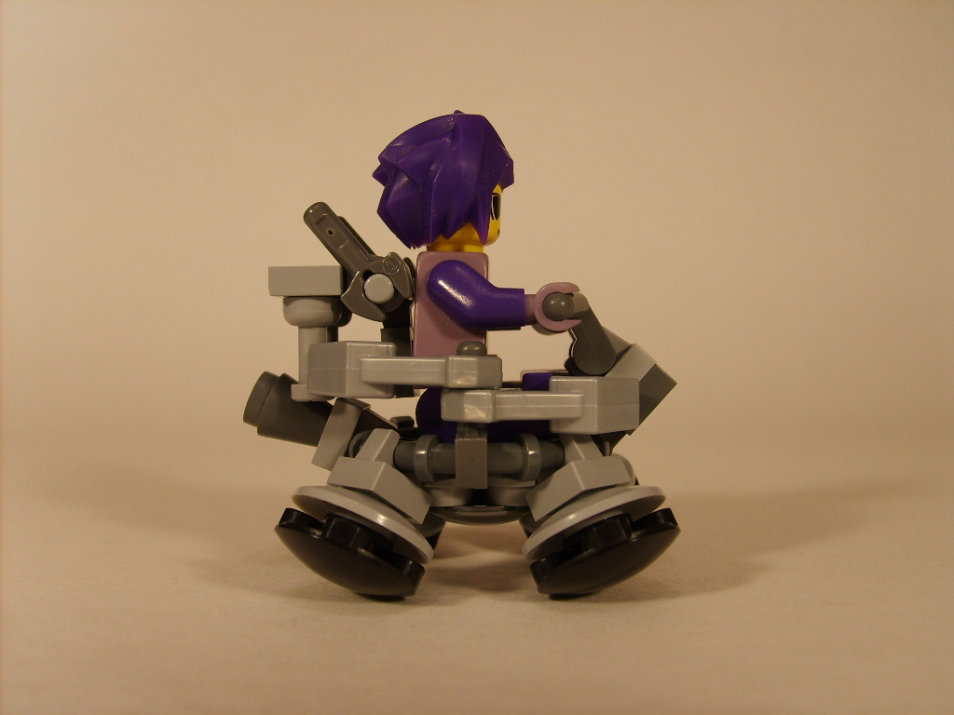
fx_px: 965
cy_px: 358
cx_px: 477
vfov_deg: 40.7
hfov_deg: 52.6
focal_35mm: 35
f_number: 2.8
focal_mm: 5.8
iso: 50
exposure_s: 1/45
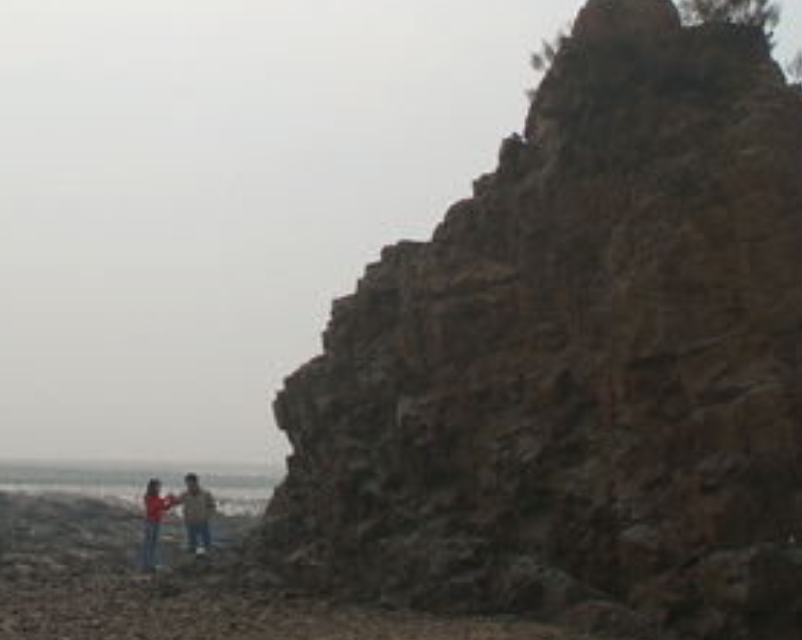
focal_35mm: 71
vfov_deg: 21.5
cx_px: 189
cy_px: 225
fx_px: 1684
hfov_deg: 26.4
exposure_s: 1/500
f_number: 11
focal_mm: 20
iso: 200
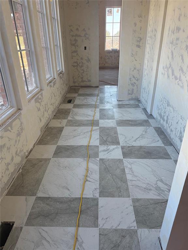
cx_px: 94
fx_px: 174
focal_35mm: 24
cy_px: 125
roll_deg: +0.3
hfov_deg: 56.8
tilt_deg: -25.3
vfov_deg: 71.6
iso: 125
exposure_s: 1/234
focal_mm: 6.76
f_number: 1.78
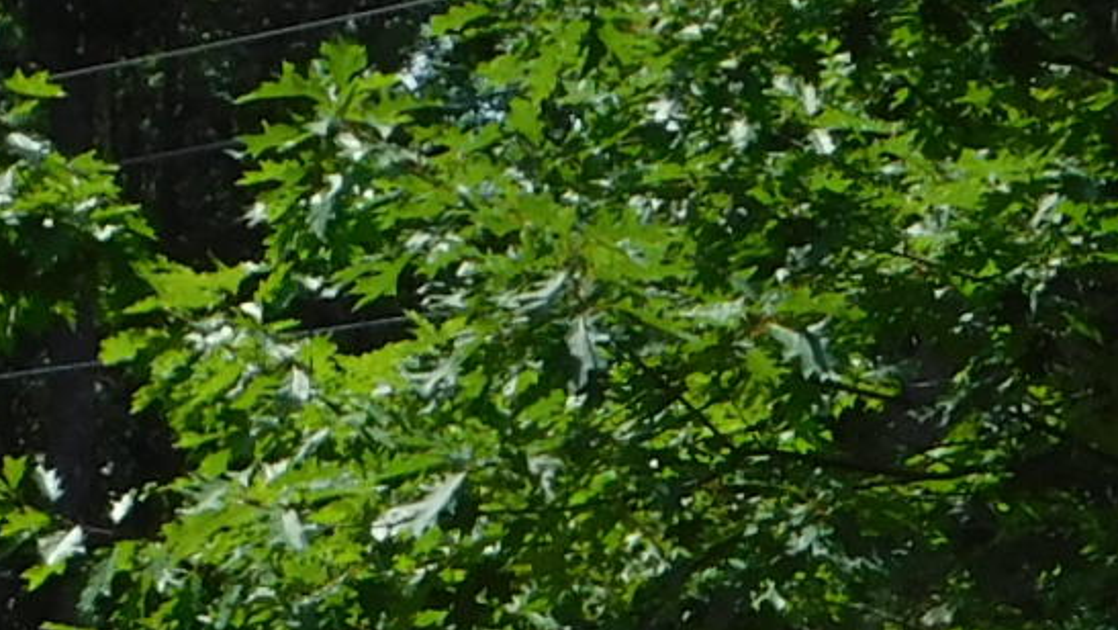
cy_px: 1626
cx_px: -458
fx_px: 7976
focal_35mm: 269
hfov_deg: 7.9
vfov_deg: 4.4
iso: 125
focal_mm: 8
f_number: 3.7
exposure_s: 1/1000
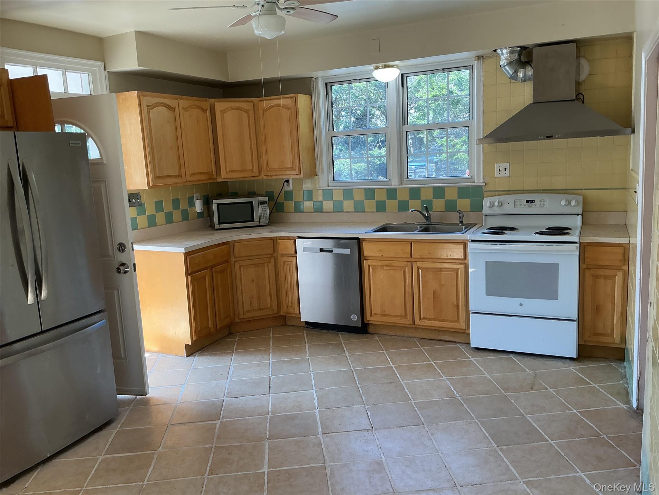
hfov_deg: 61.7
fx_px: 552
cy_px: 248
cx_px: 330
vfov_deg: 48.2
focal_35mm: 29
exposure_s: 1/120
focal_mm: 3
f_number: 1.8
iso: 64
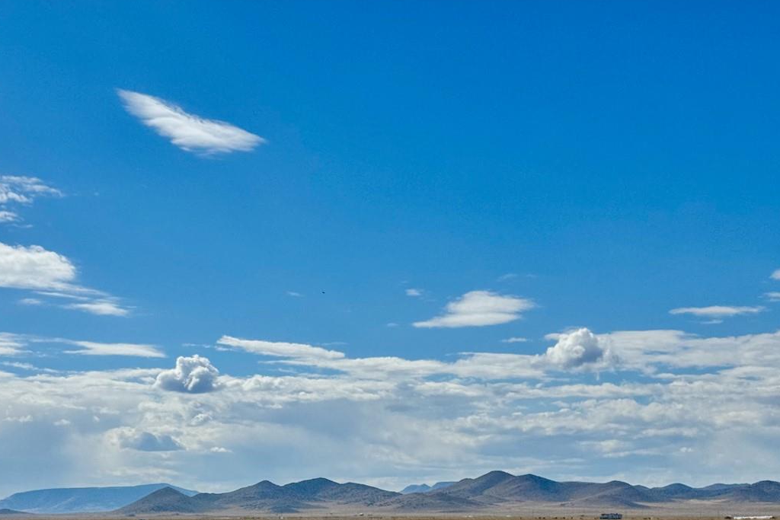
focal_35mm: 78
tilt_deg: +0.9
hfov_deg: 25.9
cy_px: 446
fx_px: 1690
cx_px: 319
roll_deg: -0.1
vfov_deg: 17.3
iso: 64
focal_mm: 6.76
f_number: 1.78
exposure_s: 1/15385
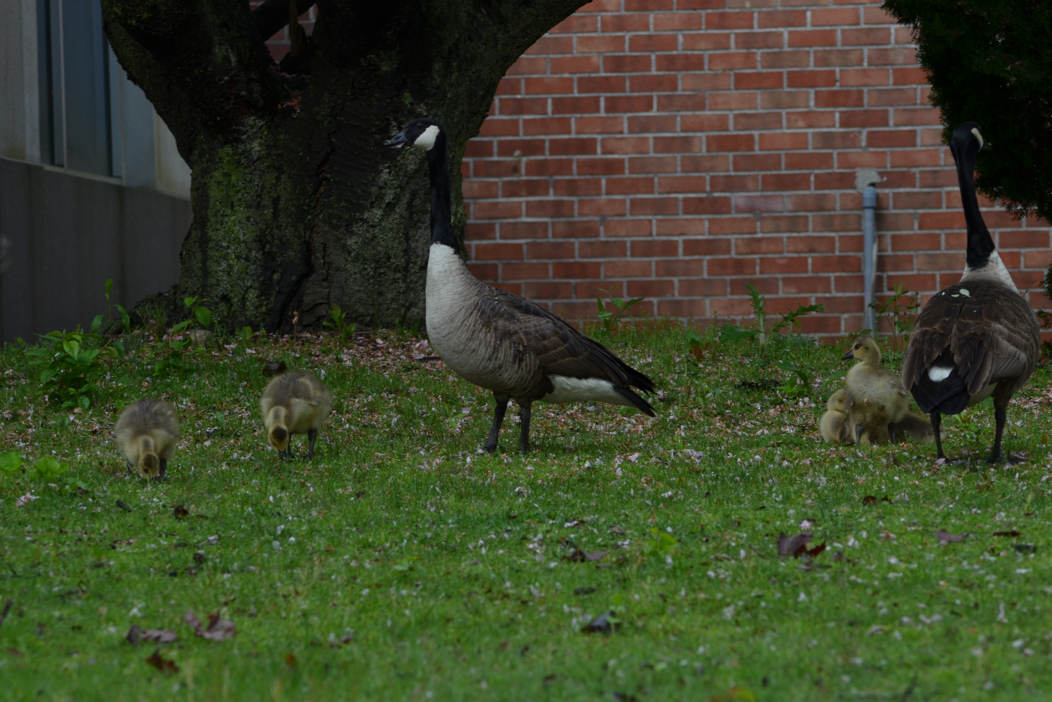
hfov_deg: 8.8
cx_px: 522
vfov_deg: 5.9
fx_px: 6852
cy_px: 350
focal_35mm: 235
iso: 400
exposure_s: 1/320
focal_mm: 155
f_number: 9
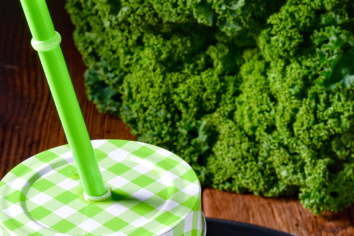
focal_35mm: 144
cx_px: 224
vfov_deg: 9.4
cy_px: 257
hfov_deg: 14.2
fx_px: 1417
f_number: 16
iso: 64
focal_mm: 48
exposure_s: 1/160
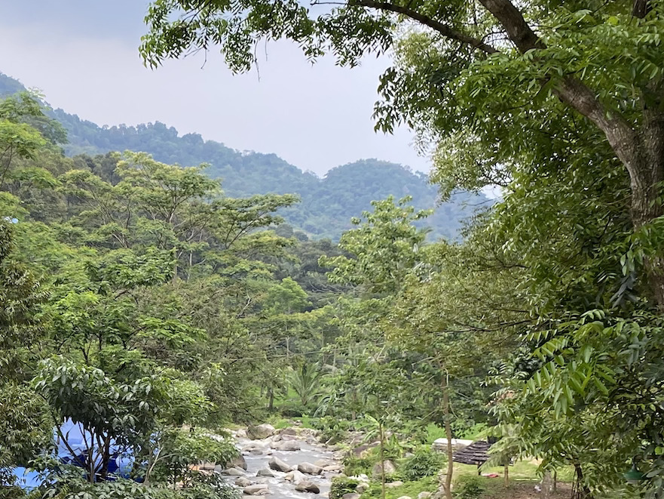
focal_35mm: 59
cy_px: 392
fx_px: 1132
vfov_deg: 24.5
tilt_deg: -7.4
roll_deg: -0.1
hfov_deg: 29.7
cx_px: -54
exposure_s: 1/270
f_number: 1.8
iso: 32
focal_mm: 4.25
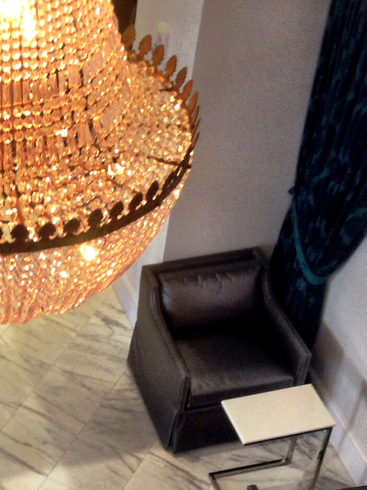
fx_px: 1273
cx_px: -66
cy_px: 463
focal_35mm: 90
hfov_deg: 15.8
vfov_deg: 21.2
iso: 80
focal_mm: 4.12
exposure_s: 1/20
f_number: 2.4
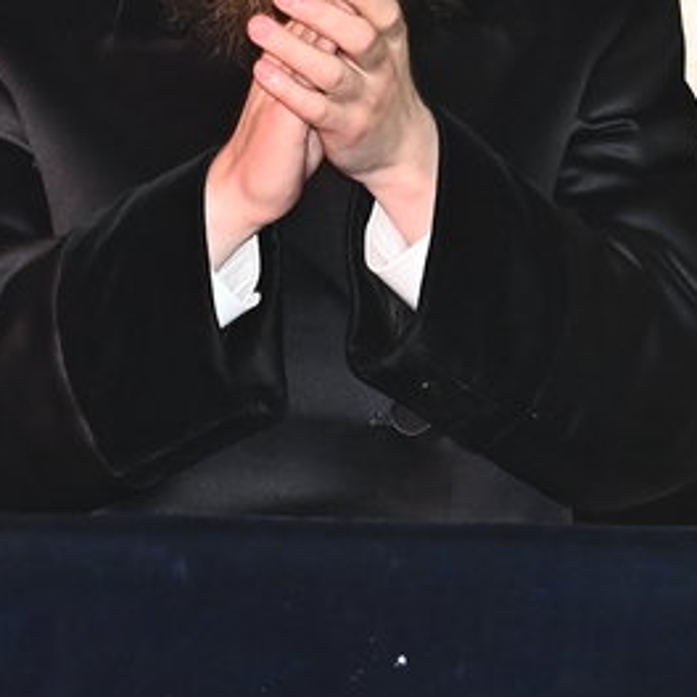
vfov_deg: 2.4
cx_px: 272
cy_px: -207
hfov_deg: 2.4
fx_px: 16425
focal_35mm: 721
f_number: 6.3
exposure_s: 1/160
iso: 2500
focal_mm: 160
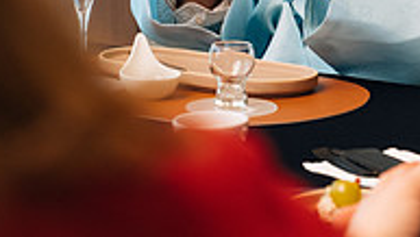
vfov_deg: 7.7
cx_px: 296
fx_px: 1739
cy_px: -57
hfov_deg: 13.7
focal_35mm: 156
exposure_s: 1/125
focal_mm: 42.7
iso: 1600
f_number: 3.2
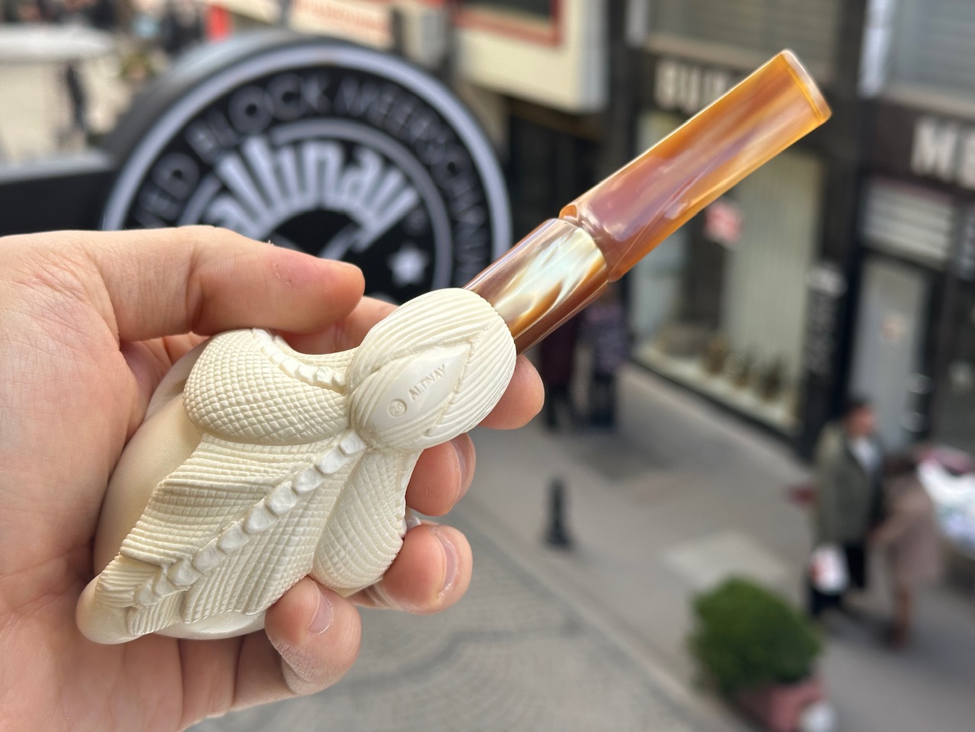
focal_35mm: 48
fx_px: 1352
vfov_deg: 30.3
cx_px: 488
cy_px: 366
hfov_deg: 39.7
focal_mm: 6.86
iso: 64
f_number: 1.78
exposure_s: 1/373
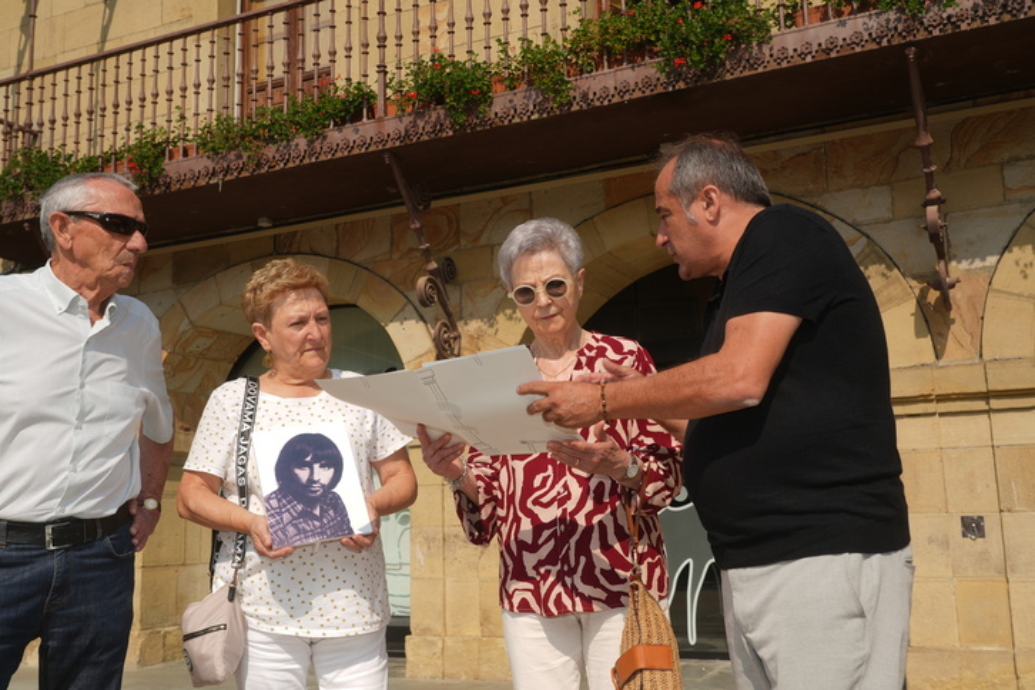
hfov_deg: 53.1
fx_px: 1035
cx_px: 518
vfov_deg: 36.9
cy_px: 345
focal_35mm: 36
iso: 64
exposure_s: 1/250
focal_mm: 36
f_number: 8
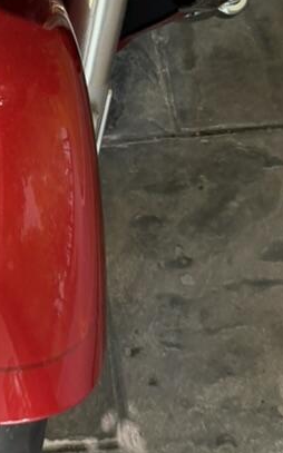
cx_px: 4
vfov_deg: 31.5
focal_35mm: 64
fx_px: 791
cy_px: 119
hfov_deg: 19.7
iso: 250
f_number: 1.78
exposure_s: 1/60
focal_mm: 6.76
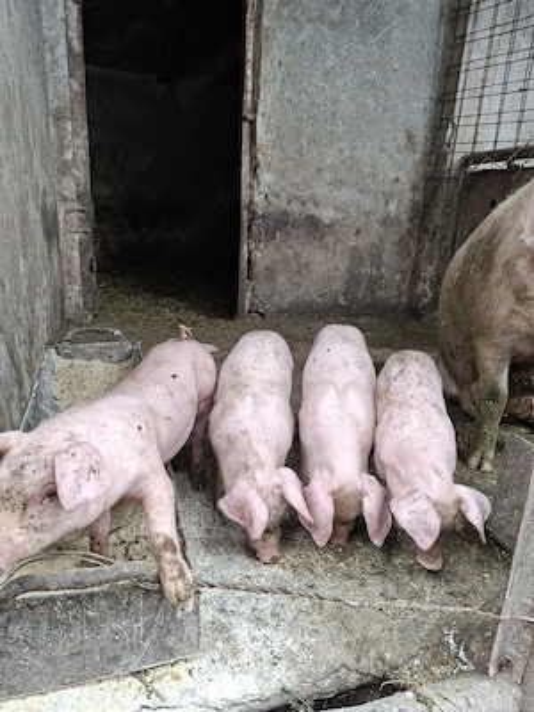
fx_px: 473
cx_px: 267
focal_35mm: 23
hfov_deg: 58.9
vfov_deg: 73.9
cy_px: 356
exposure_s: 1/100
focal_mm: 5.54
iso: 64
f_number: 1.8
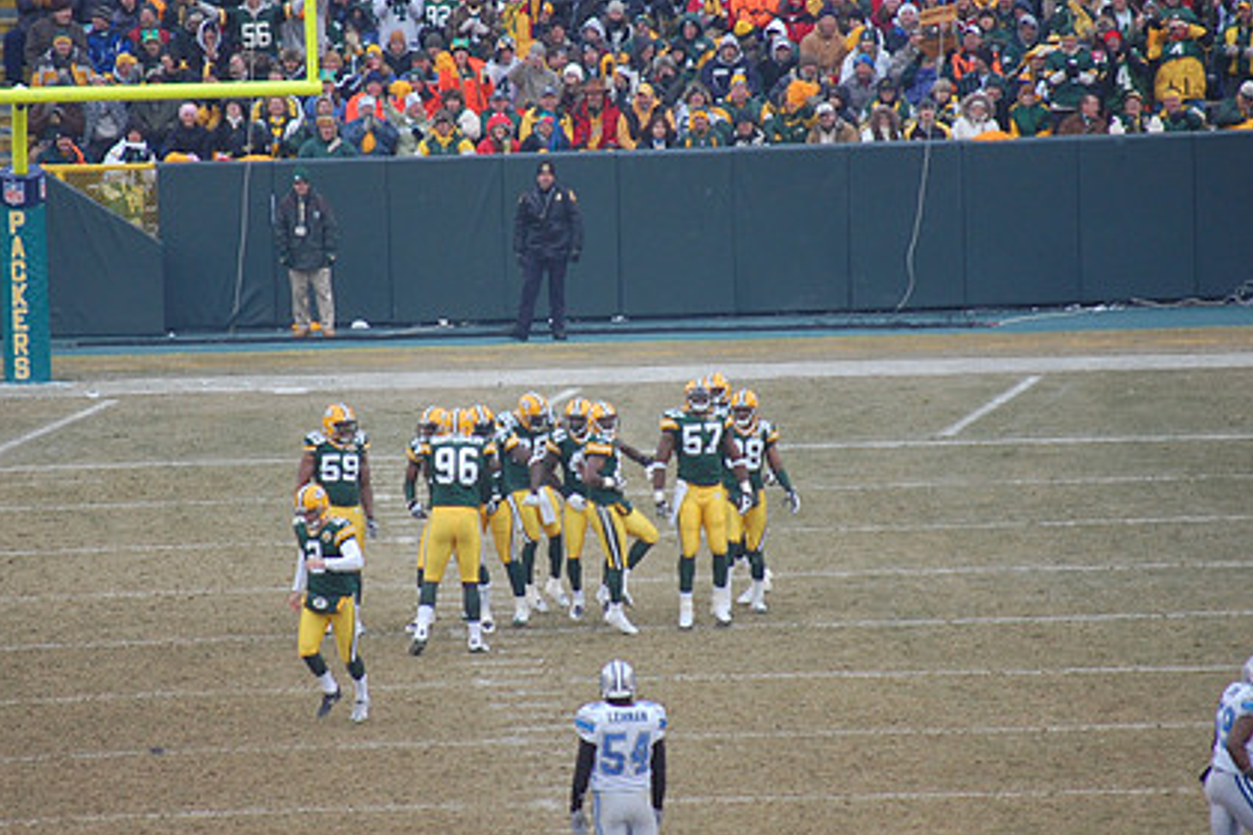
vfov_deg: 3.3
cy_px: 355
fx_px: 14408
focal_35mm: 414
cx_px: 567
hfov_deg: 5.0
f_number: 5.6
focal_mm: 200
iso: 400
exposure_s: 1/250
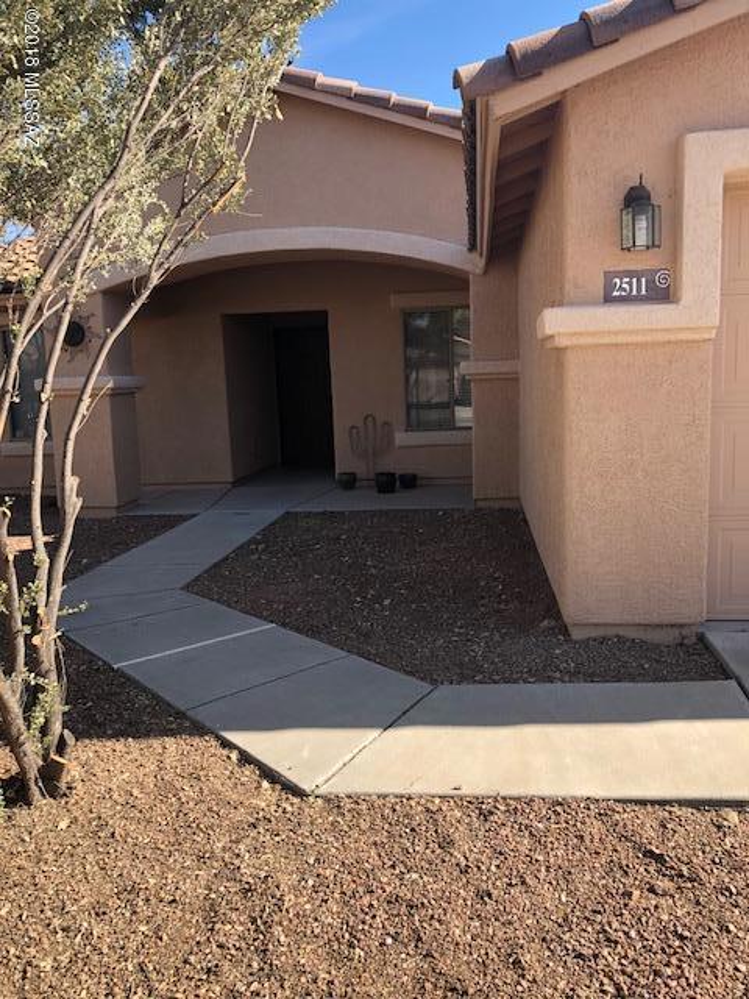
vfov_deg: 63.4
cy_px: 500
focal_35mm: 28
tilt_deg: -6.0
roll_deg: -0.2
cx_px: 374
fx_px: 808
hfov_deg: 49.7
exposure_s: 1/615
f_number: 1.8
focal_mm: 3.99
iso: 20
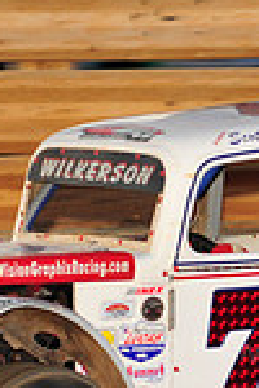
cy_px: 253
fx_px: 8363
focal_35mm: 775
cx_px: 199
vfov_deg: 2.7
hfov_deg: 1.8
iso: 800
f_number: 6.3
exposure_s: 1/320
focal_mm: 200
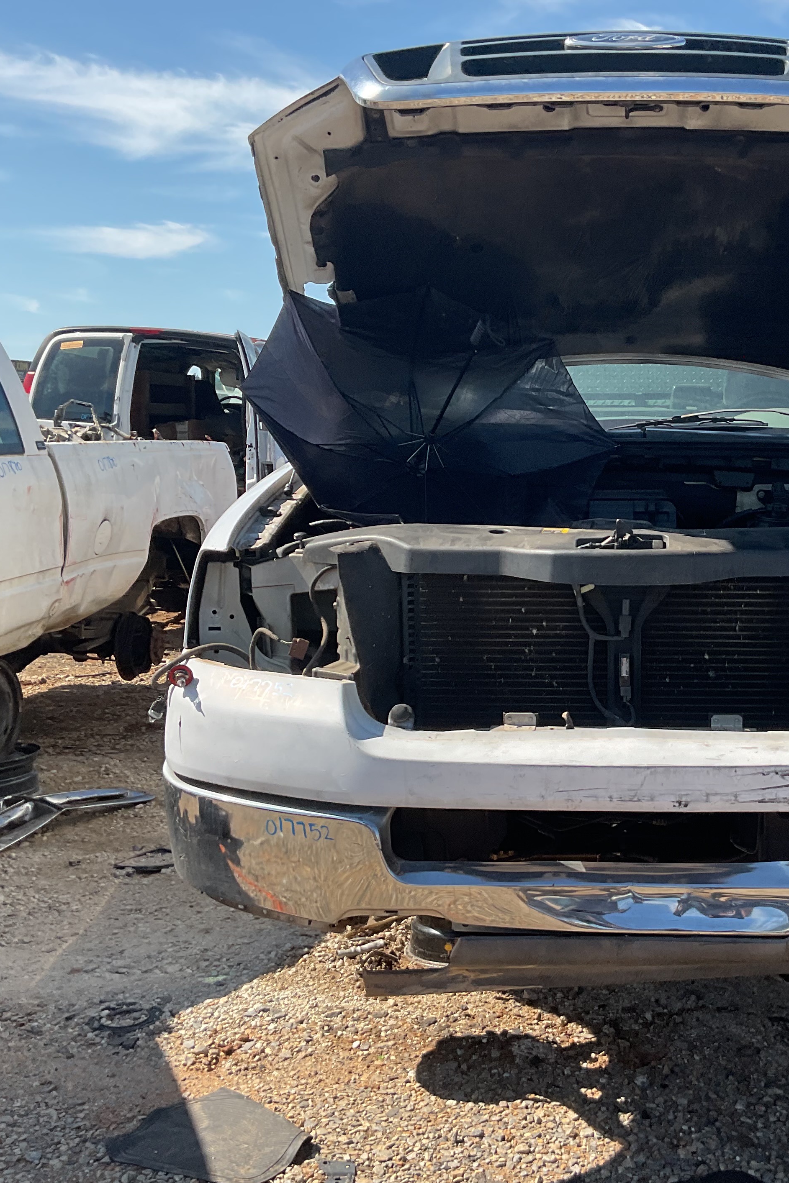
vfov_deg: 45.4
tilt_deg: -4.4
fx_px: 1414
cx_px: 625
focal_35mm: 43
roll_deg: +1.7
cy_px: 566
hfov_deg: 30.5
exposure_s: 1/1098
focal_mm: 3
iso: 16
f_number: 1.8
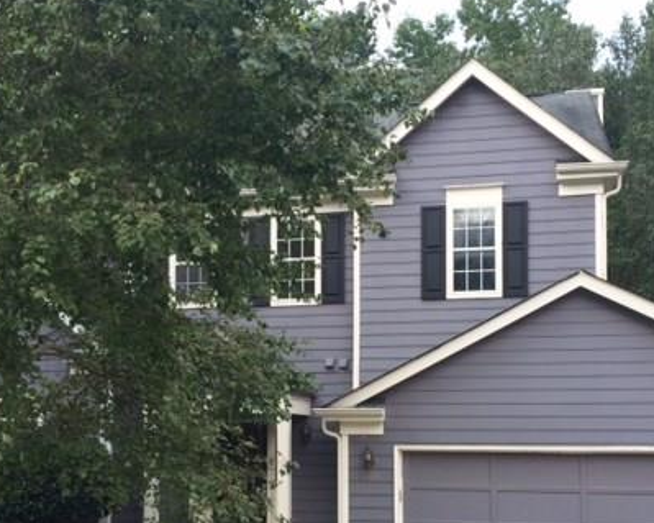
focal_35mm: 47
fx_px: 910
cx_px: 344
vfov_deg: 31.7
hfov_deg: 39.5
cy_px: 372
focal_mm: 4.12
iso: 32
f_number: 2.2
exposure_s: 1/258
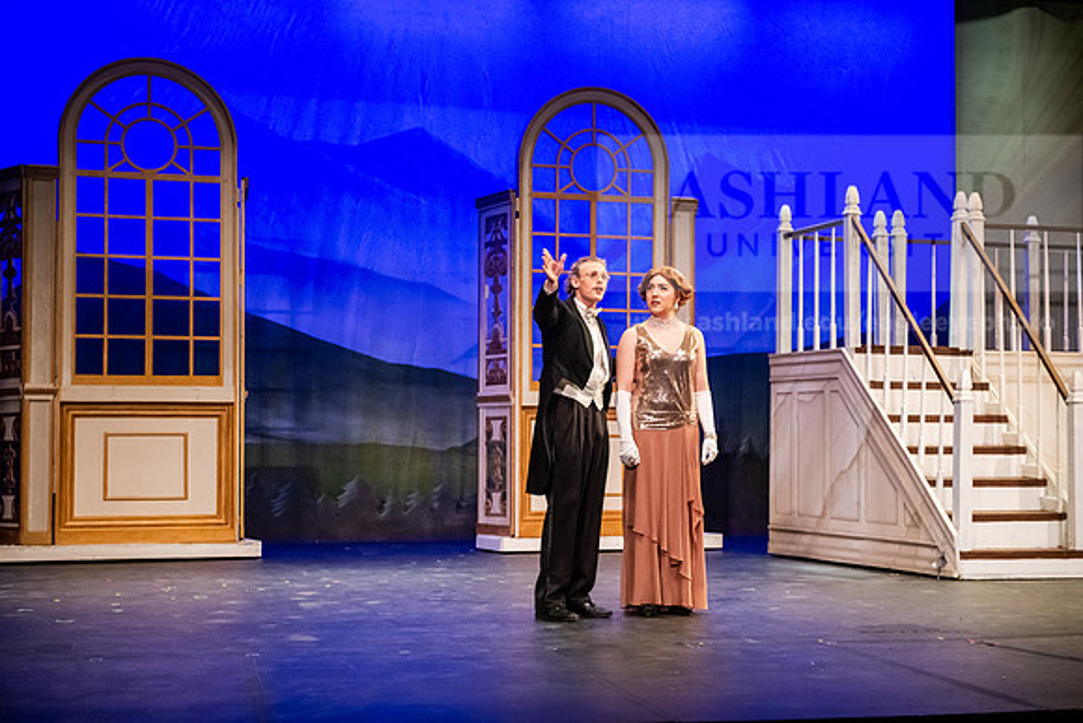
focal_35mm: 62
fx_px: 1866
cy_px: 362
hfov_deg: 32.4
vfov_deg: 21.9
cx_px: 542
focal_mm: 62
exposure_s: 1/200
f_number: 3.2
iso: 5000
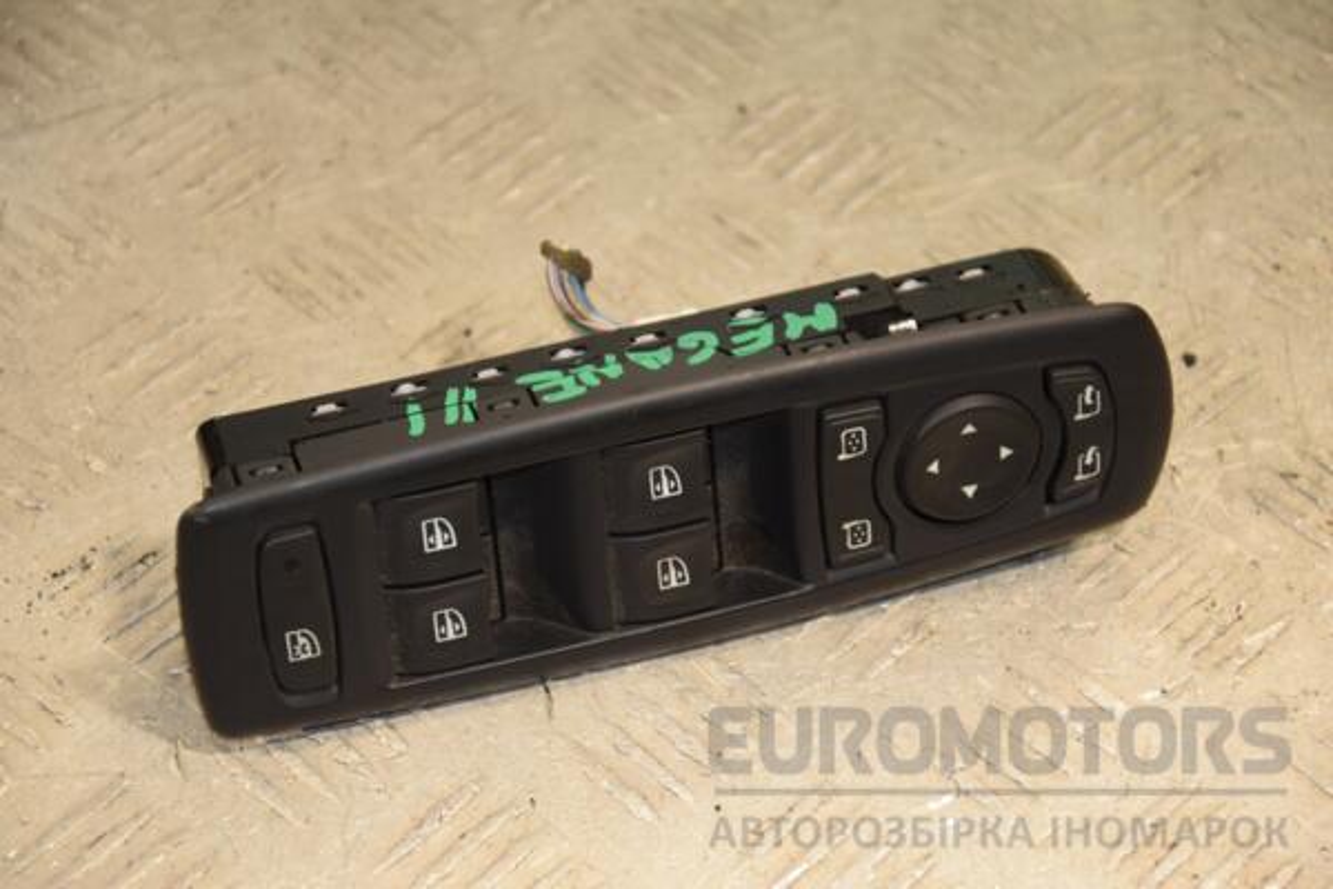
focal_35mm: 135
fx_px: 4998
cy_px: 444
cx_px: 666
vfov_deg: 10.2
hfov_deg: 15.2
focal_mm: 90
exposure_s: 1/125
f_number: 5.6
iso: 800
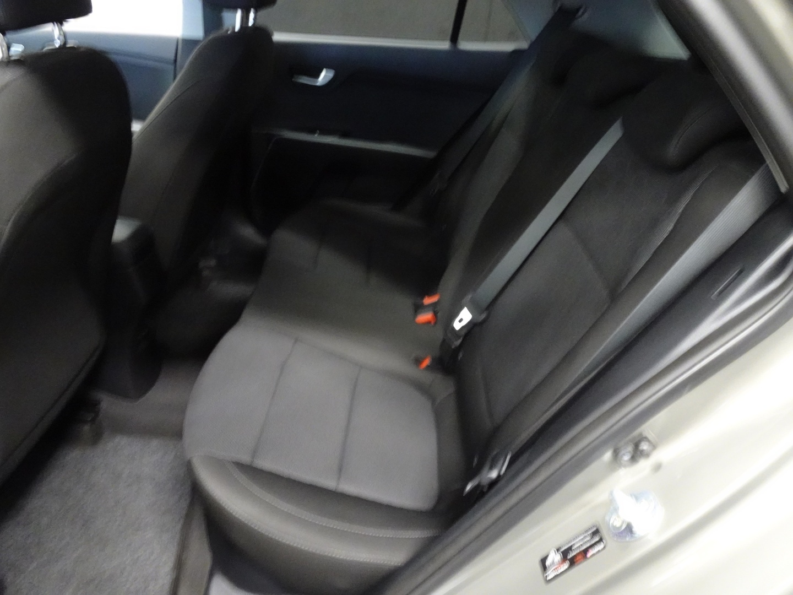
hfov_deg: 71.6
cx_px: 396
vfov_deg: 56.8
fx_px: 550
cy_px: 298
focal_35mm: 24
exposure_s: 1/4
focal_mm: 4.25
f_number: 3.5
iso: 1000
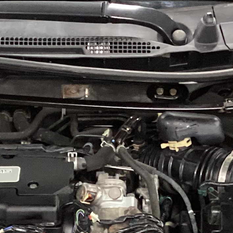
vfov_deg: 13.6
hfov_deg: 13.8
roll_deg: +1.4
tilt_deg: -37.9
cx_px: 53
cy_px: 240
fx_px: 960
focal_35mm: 126
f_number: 2.4
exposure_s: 1/25
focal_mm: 3.3
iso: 400
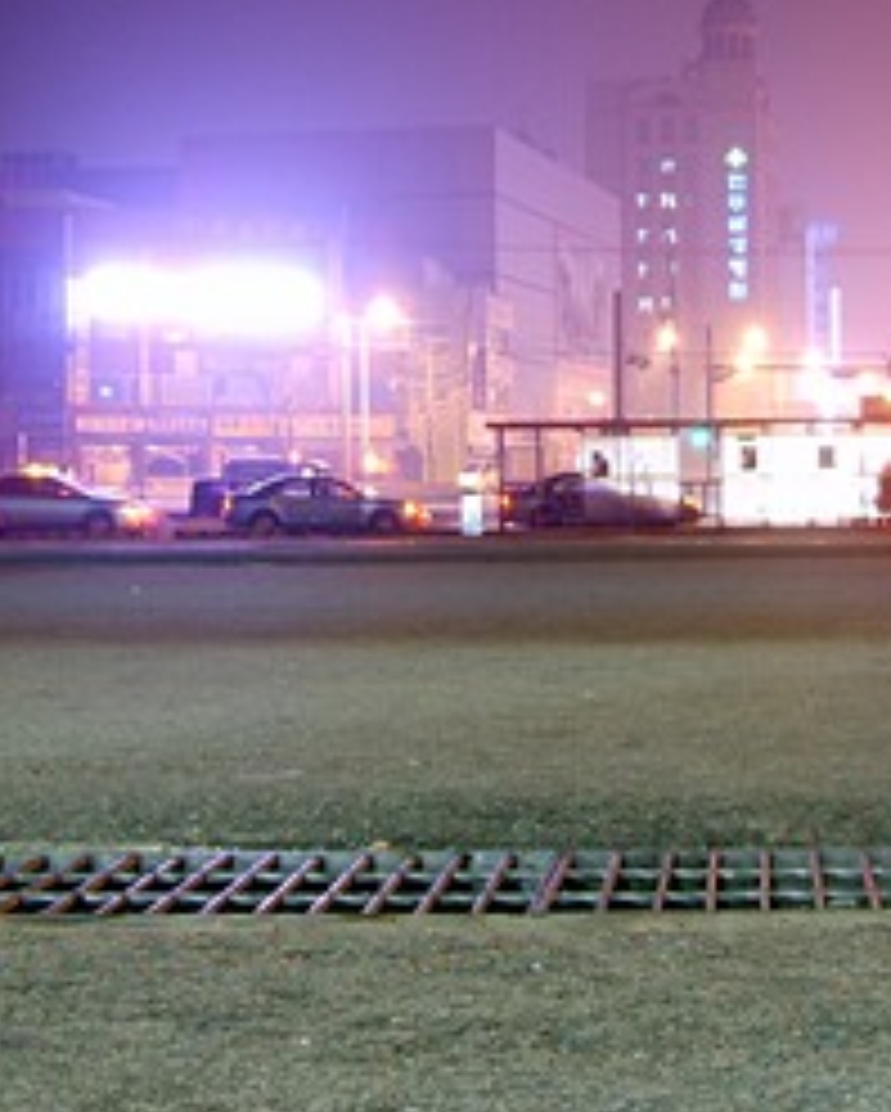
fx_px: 2798
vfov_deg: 22.3
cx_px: 675
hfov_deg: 18.0
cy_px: 308
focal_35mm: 85
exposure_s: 8
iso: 50
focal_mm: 7.2
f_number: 3
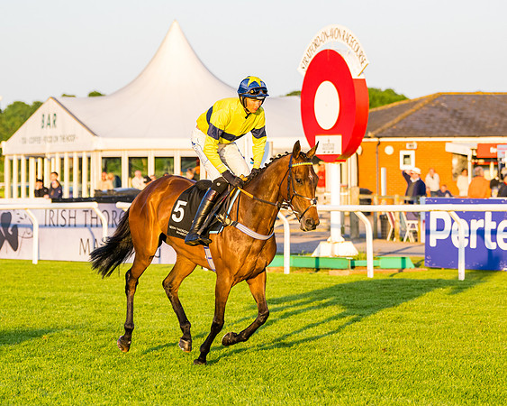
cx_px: 304
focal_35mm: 196
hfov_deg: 9.9
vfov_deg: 7.9
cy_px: 257
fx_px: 2936
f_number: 4
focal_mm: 125
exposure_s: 1/640
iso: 400
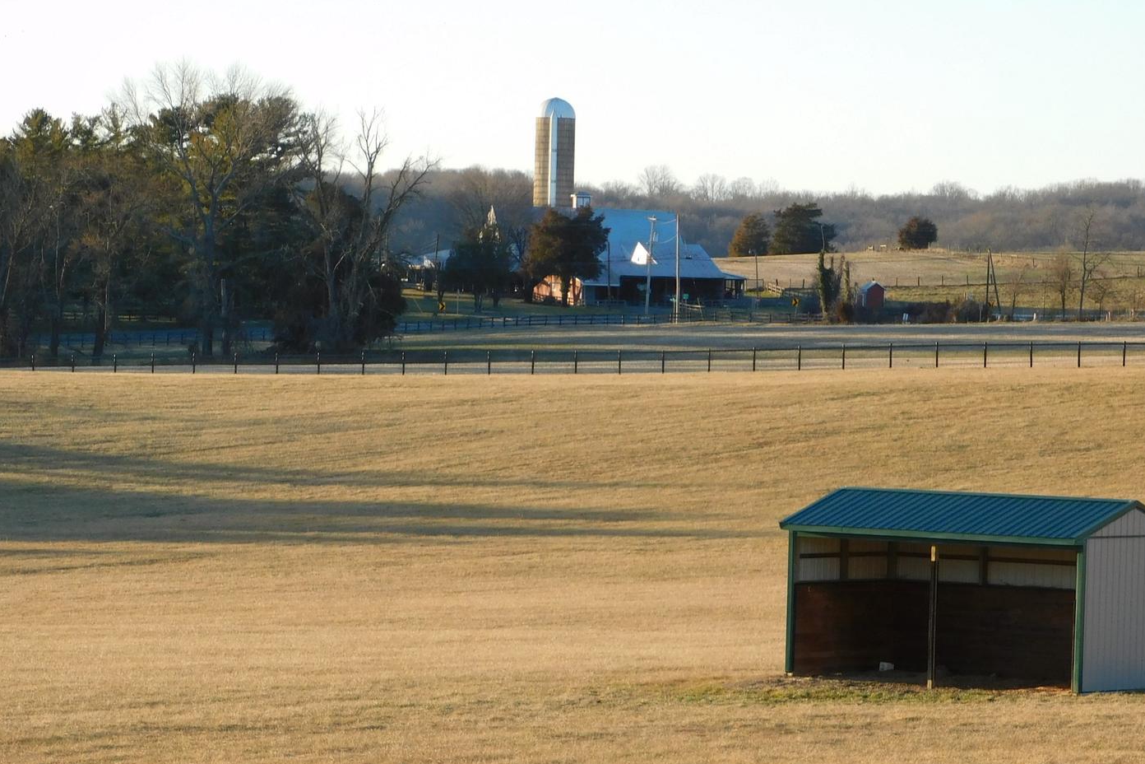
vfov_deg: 6.7
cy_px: 631
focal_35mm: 205
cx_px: 551
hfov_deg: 10.0
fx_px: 6520
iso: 125
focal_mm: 23.7
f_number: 5
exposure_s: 1/160
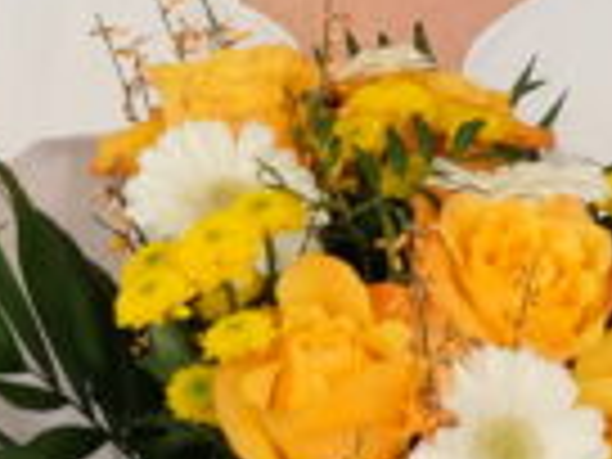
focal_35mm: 272
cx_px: 832
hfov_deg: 7.2
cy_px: 194
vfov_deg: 5.5
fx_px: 4809
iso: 1000
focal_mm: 21.4
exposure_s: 1/30
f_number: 4
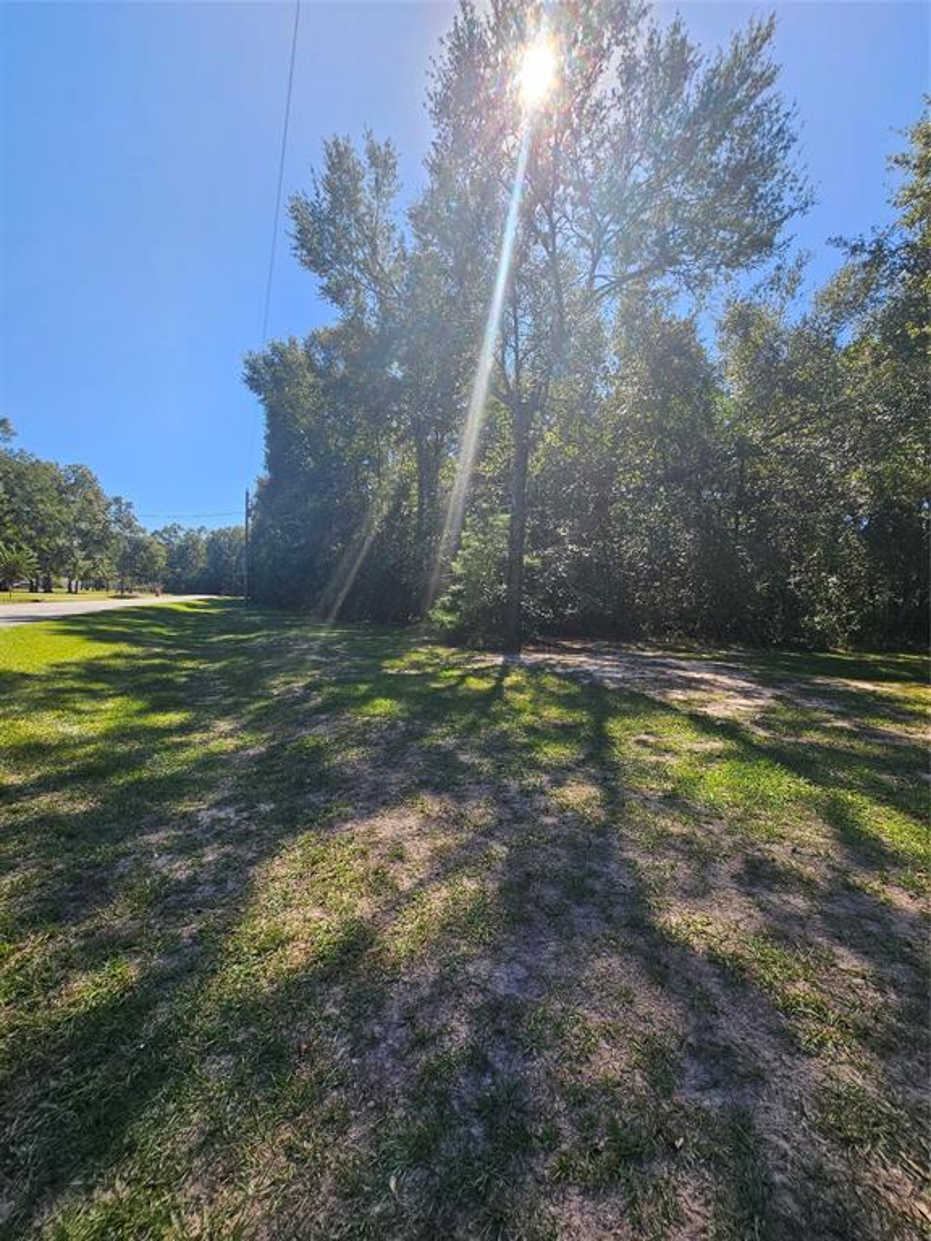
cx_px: 466
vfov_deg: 106.2
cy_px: 620
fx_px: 466
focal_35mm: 13
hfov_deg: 89.9
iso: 50
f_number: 2.2
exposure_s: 1/1114
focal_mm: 2.2
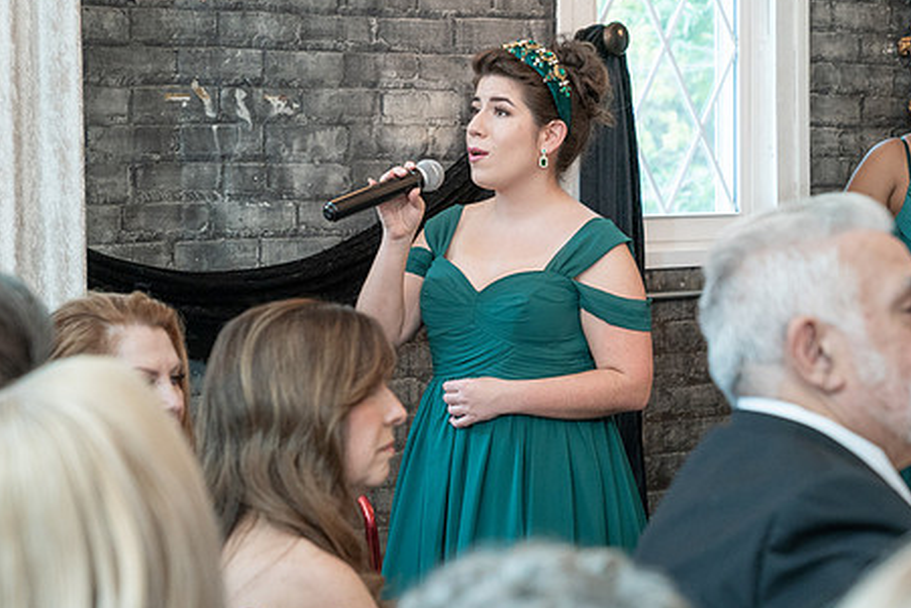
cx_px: 531
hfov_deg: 18.7
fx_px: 2759
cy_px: 246
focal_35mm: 109
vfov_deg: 12.6
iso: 2000
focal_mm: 70
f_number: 4
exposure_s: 1/100
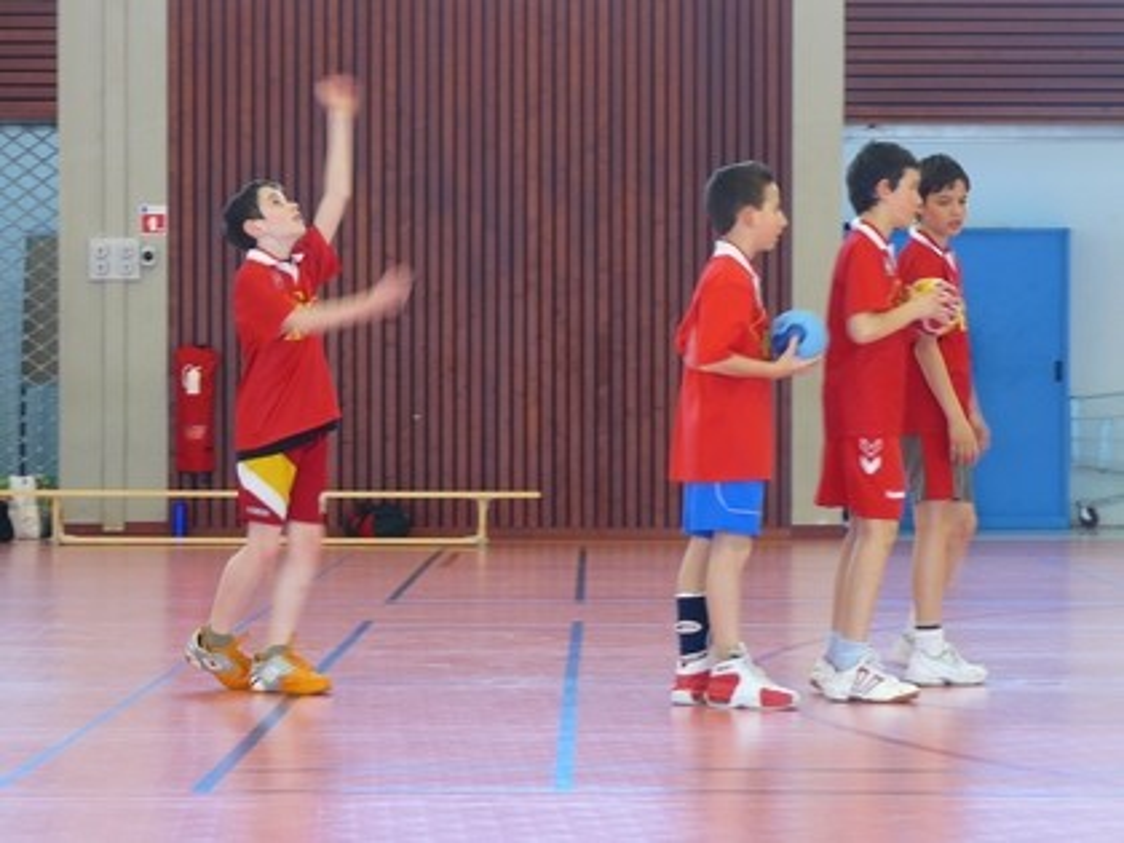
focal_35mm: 119
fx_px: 3864
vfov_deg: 12.5
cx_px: 562
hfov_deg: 16.6
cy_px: 422
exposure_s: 1/30
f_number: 3.2
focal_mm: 19.9
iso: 125
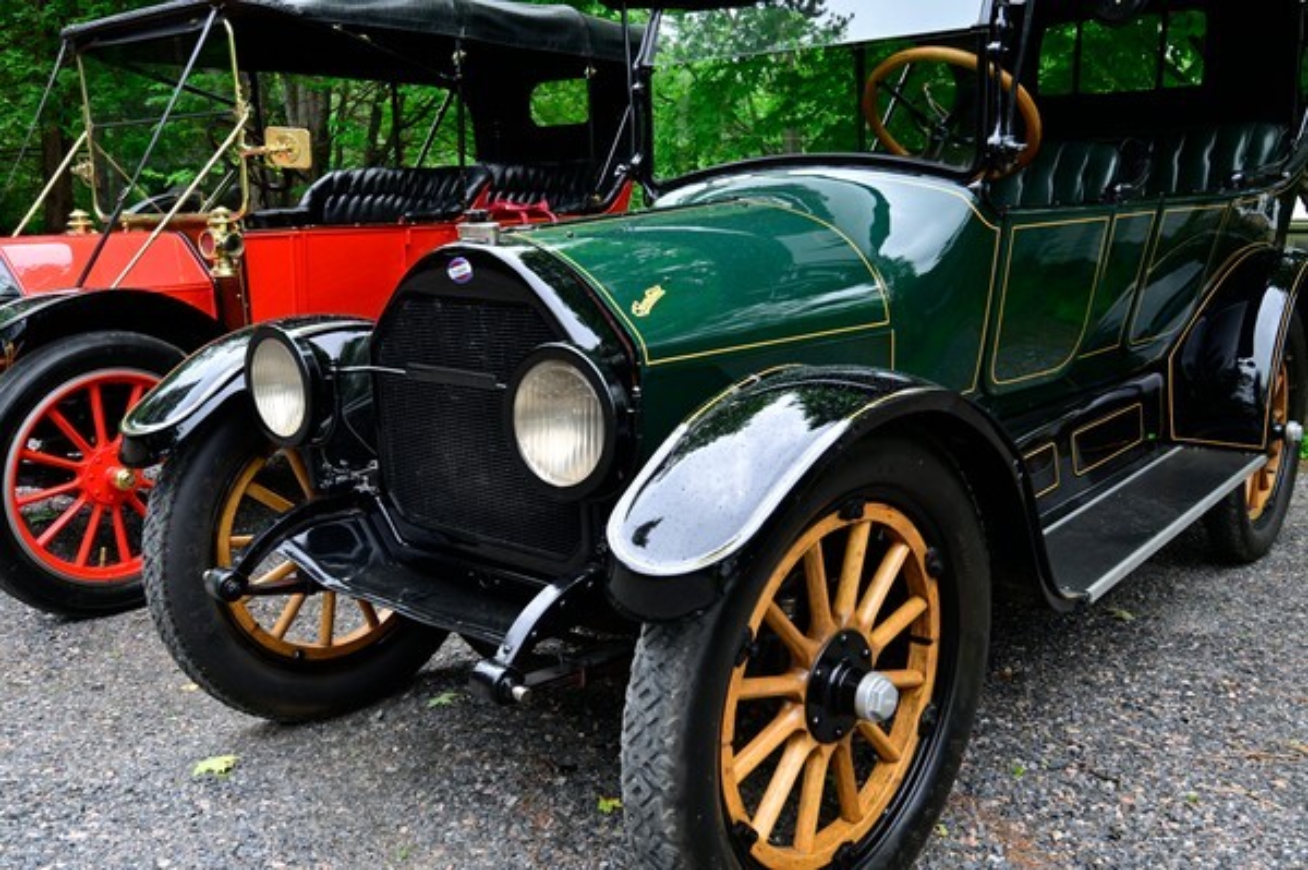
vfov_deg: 42.3
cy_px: 435
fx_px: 1125
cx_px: 654
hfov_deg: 60.3
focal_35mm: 31
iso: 1250
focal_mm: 31
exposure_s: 1/200
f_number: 11
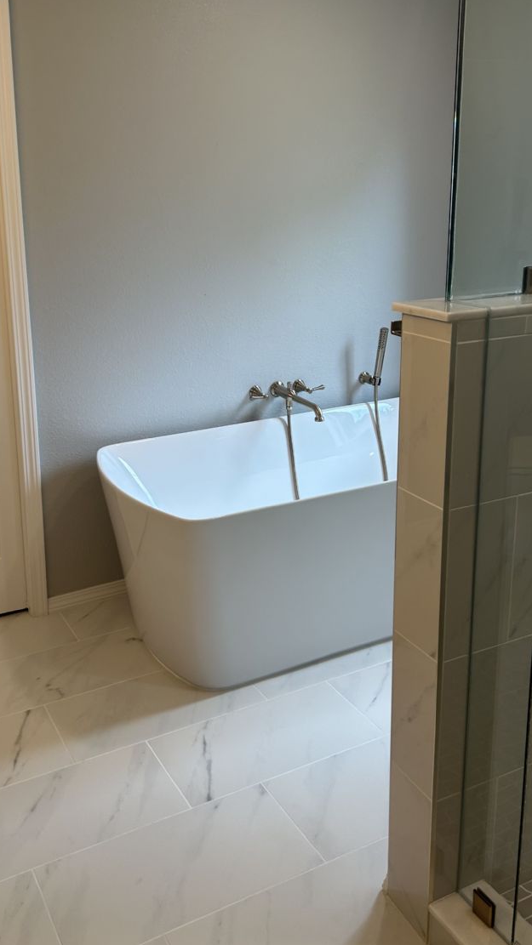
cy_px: 386
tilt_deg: -14.1
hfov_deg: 34.6
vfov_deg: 57.6
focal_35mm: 34
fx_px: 853
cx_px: 223
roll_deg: +0.4
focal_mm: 5.7
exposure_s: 1/120
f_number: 1.5
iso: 50
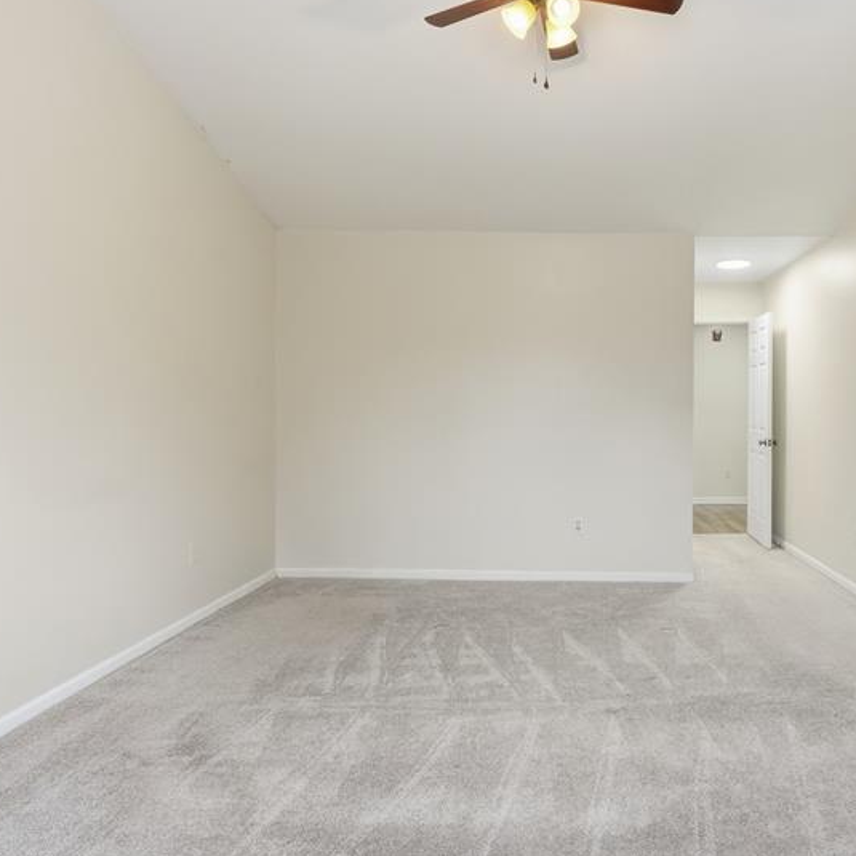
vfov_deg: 60.9
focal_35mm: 26
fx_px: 727
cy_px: 422
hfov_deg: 59.6
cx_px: 565
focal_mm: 16
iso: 400
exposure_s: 1/250
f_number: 8
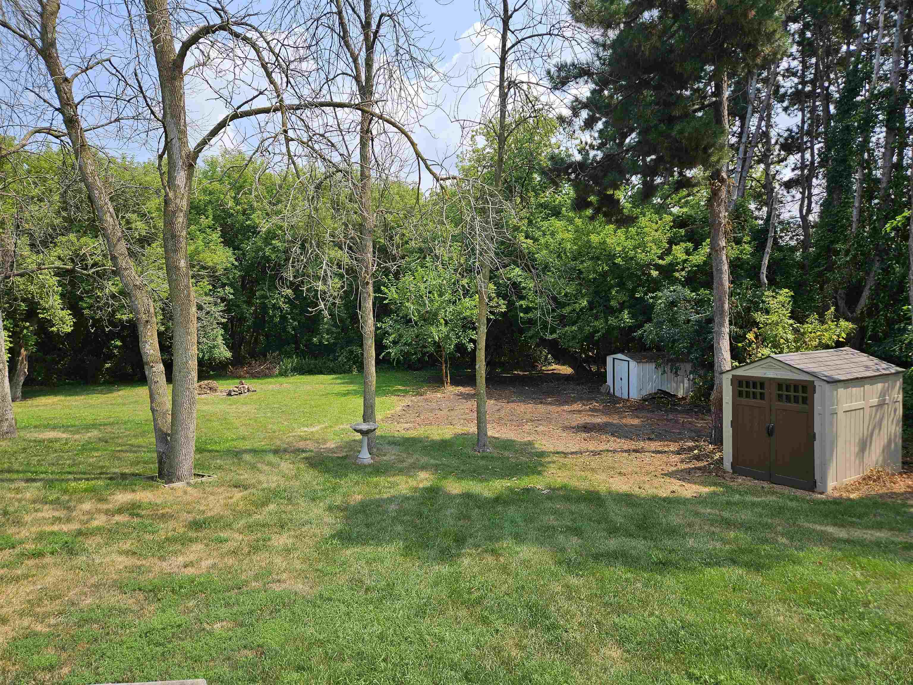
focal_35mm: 23
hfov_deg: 73.9
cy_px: 342
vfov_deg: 58.9
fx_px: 607
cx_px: 456
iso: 25
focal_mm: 5.4
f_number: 1.8
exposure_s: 1/1170
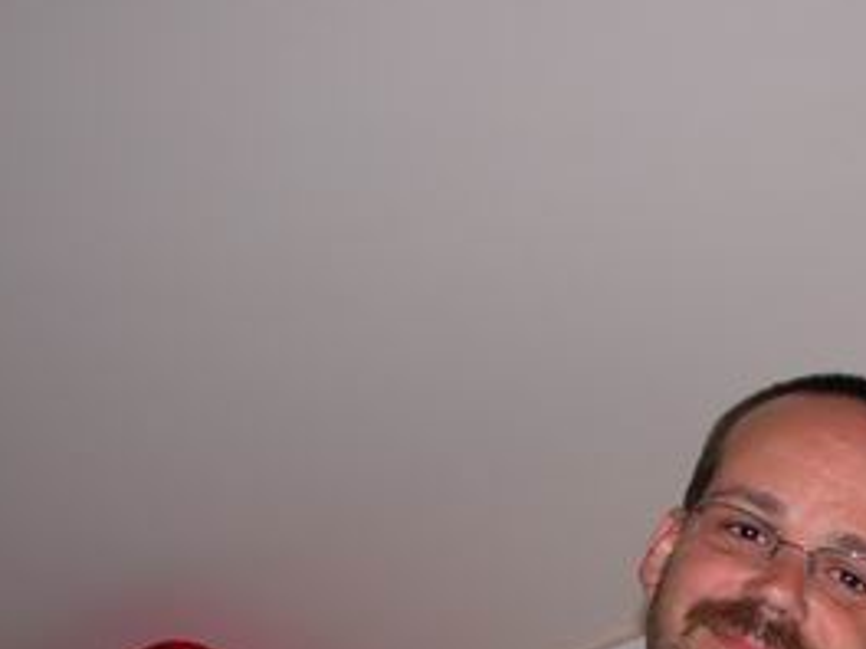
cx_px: 699
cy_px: 610
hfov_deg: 22.7
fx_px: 2126
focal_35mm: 85
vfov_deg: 17.1
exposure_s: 1/60
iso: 100
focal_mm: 8.9
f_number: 2.8
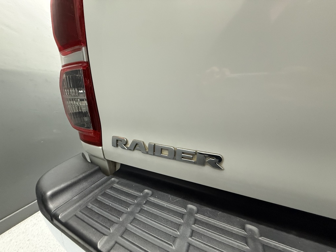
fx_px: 136
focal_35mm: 14
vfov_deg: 85.7
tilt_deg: -13.4
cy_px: 126
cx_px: 168
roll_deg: -0.8
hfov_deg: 102.1
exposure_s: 1/50
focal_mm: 2.22
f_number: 2.2
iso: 640
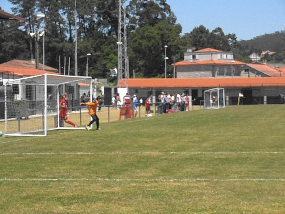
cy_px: 107
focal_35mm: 111
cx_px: 142
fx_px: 914
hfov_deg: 17.7
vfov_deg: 13.3
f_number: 14
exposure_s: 1/400
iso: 400
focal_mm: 19.64
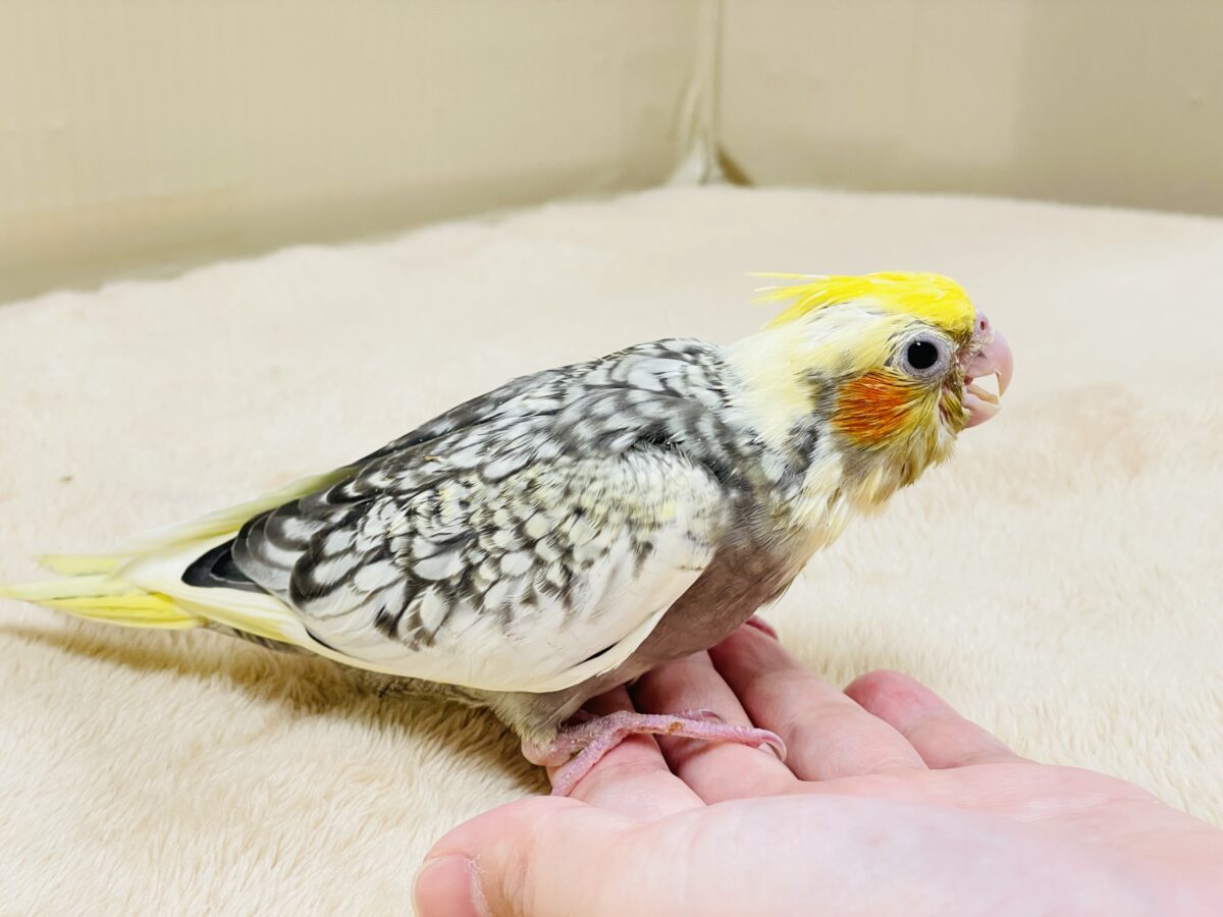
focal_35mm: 52
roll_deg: -0.9
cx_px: 612
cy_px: 458
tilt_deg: -22.4
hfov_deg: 36.8
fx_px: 1837
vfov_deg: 28.0
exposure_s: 1/99
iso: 125
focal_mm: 6
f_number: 2
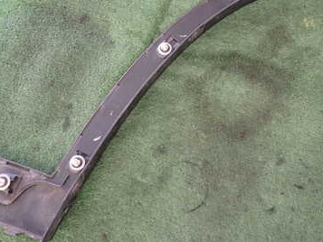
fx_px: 392
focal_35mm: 42
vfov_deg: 34.3
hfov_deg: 44.3
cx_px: 210
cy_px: 103
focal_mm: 4.5
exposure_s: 1/60
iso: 200
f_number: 2
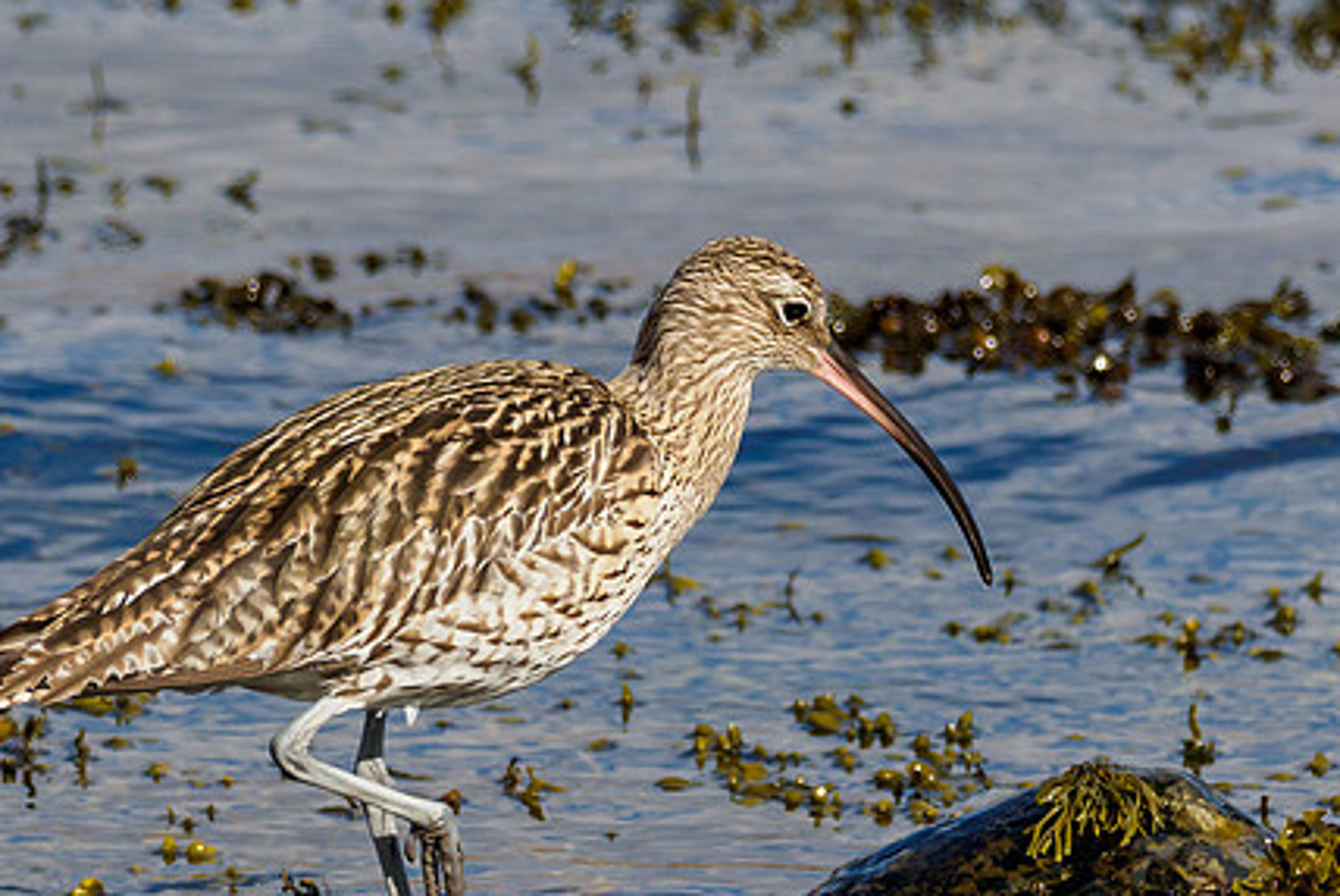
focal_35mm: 1662
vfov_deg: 0.8
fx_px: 61903
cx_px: 687
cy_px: 314
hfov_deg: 1.2
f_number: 4.5
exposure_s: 1/2000
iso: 320
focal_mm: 300
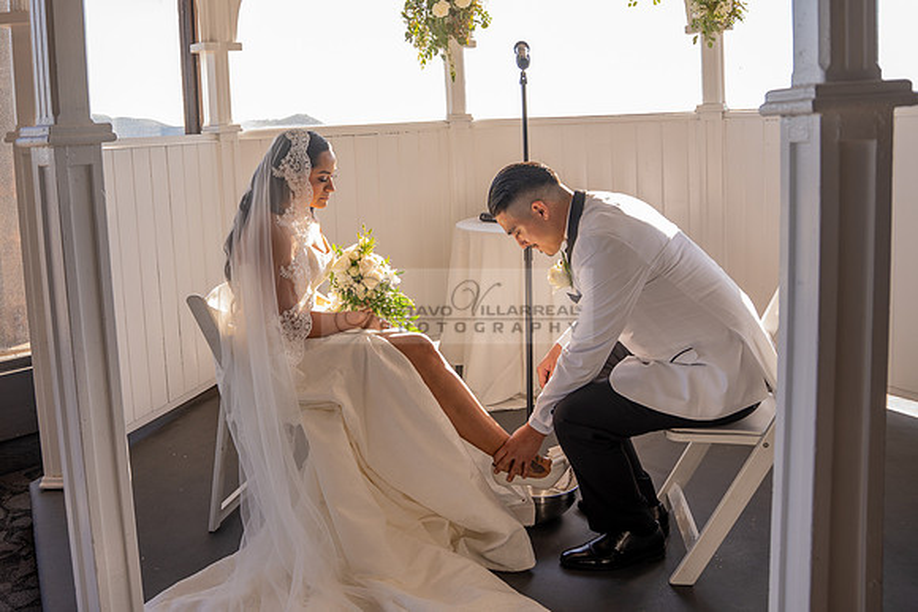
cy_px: 209
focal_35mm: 32
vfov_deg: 41.1
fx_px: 806
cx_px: 327
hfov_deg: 58.3
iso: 100
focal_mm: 24
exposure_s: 1/100
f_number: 3.5
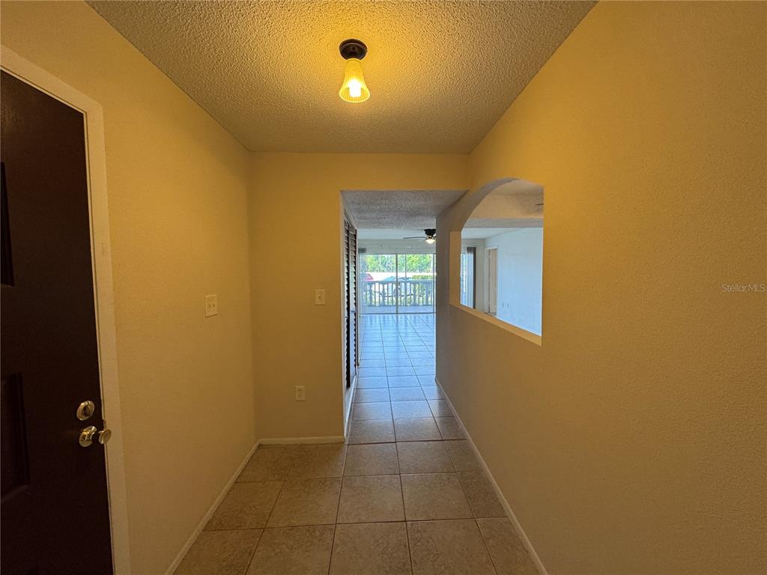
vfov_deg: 85.7
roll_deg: +0.5
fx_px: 310
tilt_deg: -3.9
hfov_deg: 102.1
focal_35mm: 14
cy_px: 288
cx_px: 384
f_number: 2.2
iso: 160
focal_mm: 2.22
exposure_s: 1/120
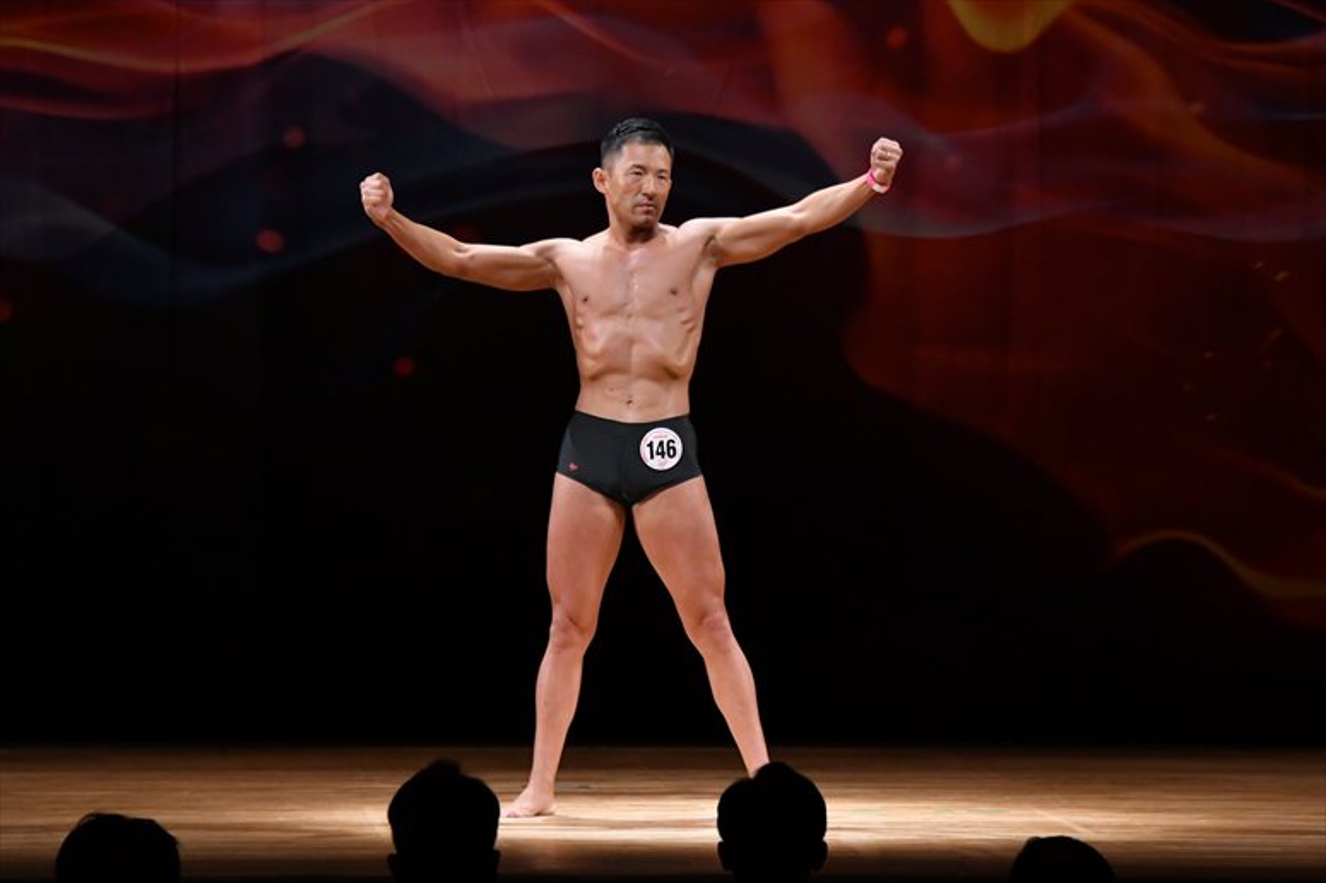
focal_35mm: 225
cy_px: 442
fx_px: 8284
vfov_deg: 6.1
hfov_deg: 9.2
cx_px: 663
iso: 3200
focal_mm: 150
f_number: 5.6
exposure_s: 1/400
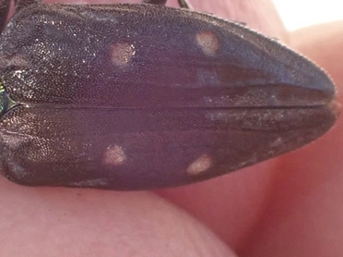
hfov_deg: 11.5
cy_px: 86
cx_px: 112
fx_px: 1702
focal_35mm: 172
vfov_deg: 8.6
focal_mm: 18
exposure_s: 1/250
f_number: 4.9
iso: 500
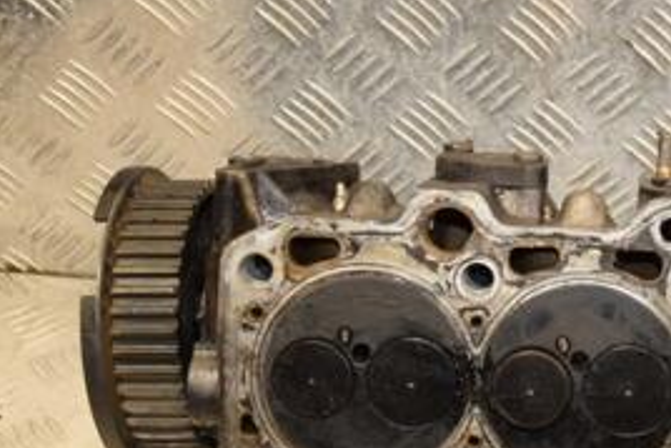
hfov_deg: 20.6
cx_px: 744
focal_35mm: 94
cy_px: 318
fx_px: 1753
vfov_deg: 14.5
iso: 800
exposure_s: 1/125
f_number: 5
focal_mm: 28
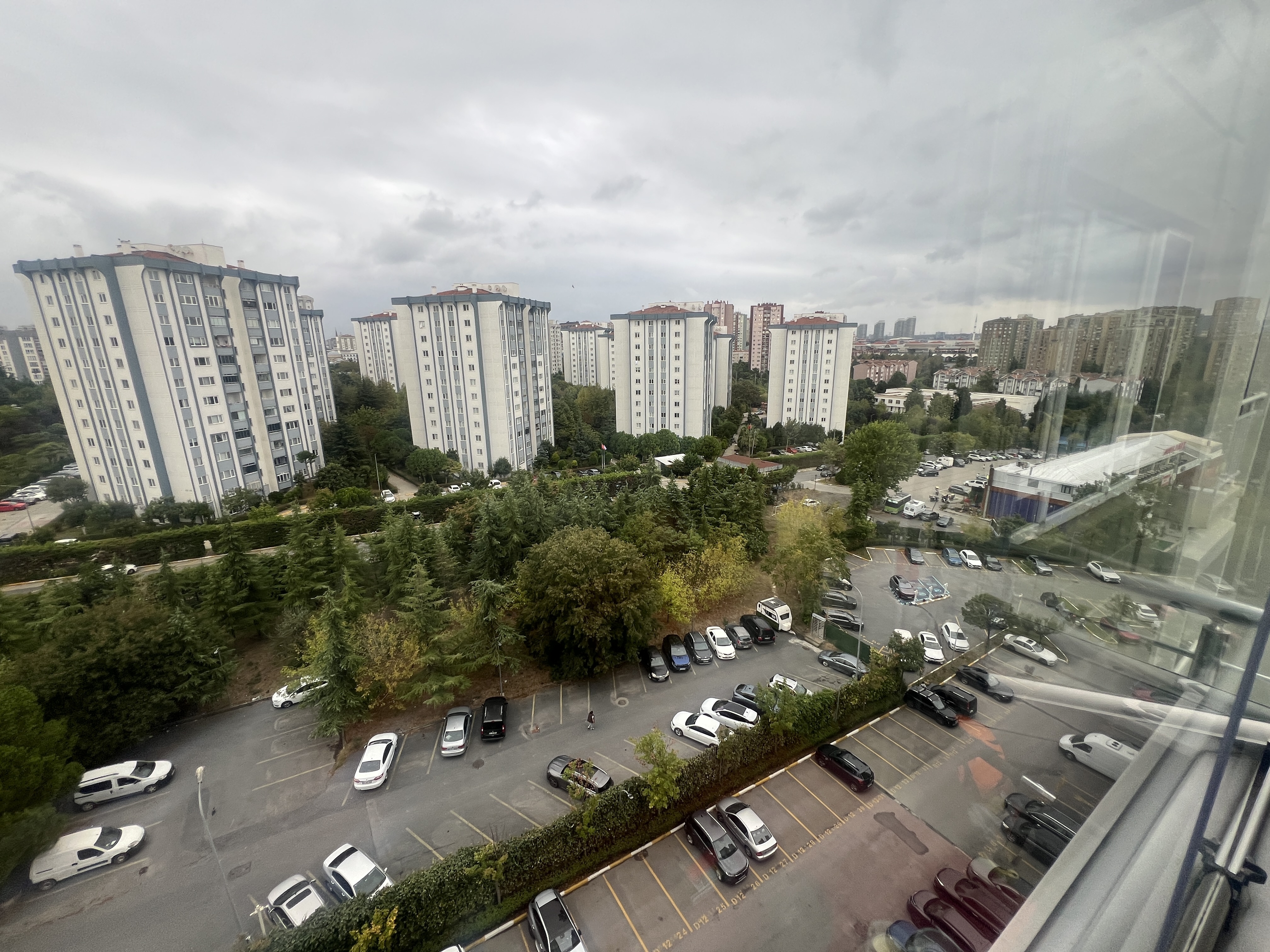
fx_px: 477
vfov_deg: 89.9
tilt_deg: -14.5
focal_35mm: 13
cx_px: 635
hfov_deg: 106.2
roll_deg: +2.0
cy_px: 476
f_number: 1.8
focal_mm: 1.57
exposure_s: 1/99
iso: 32
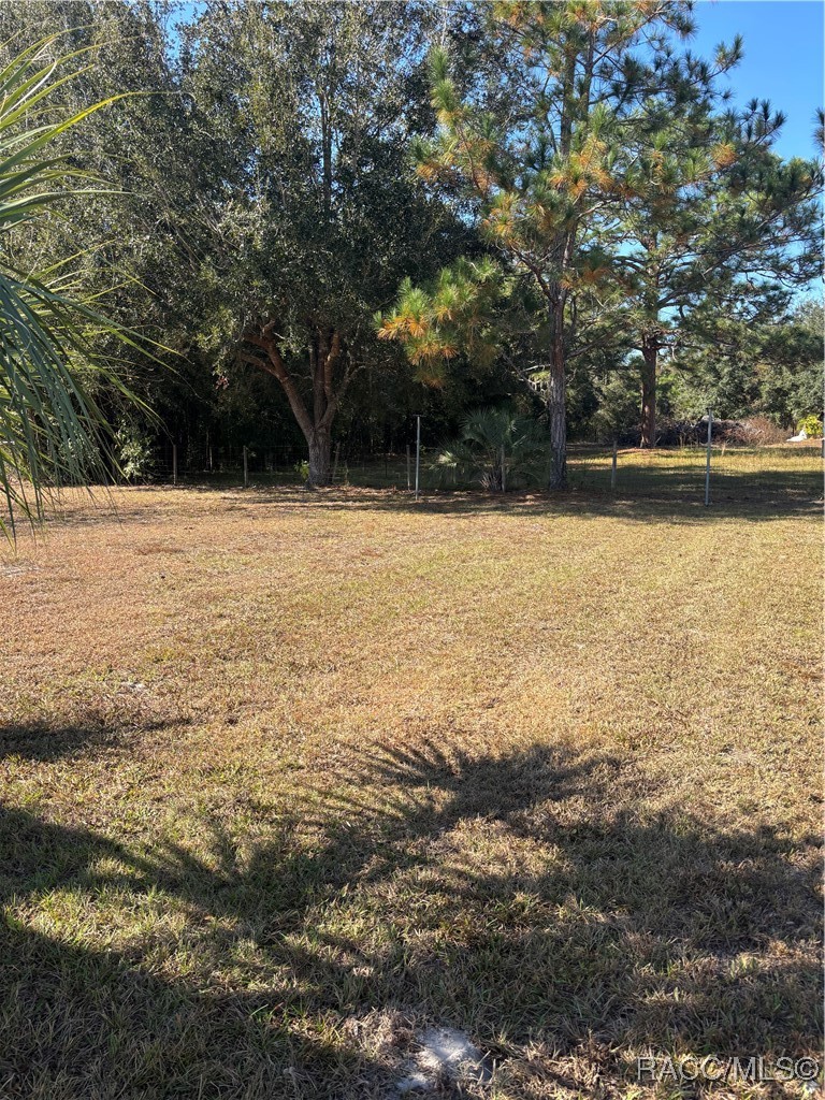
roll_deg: +0.5
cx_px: 412
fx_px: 826
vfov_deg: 67.3
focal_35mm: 26
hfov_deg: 53.1
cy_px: 550
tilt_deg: -7.9
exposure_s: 1/1103
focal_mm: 5.96
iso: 50
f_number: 1.6
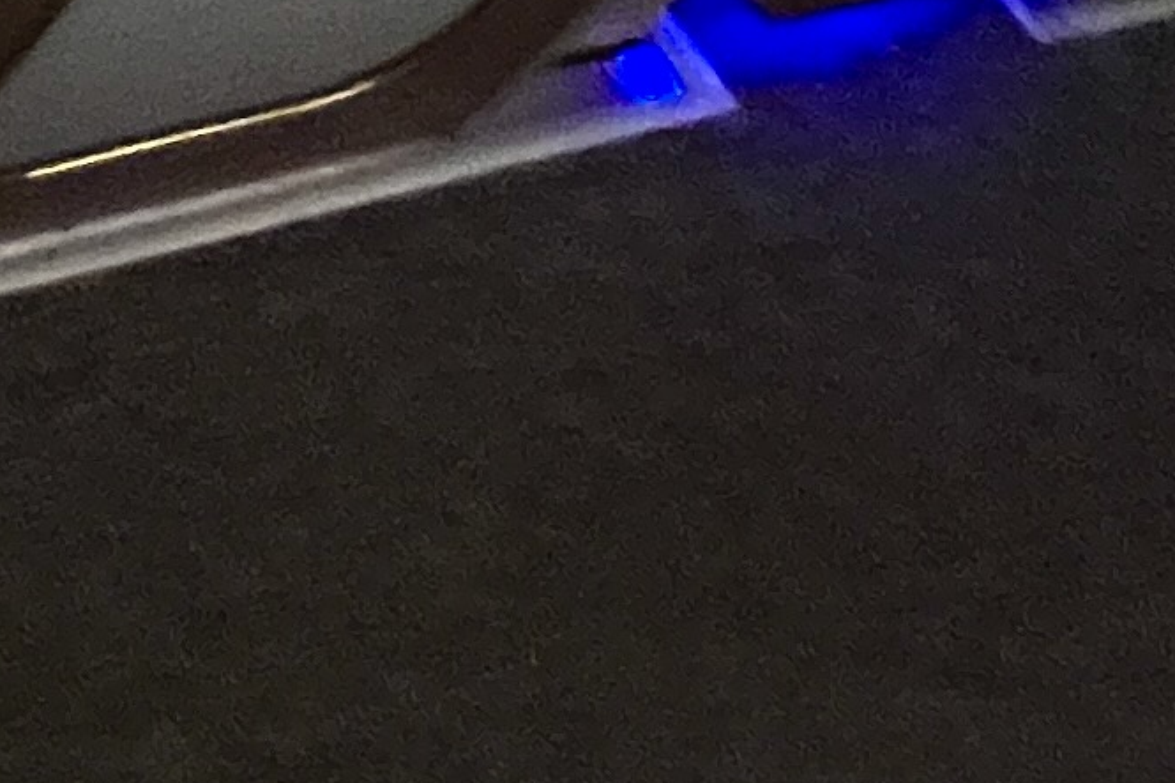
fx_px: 2676
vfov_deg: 10.0
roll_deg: -1.4
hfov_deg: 16.7
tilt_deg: -36.8
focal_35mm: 82
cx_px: -1334
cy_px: -1821
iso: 500
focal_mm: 1.57
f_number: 1.8
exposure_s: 1/52
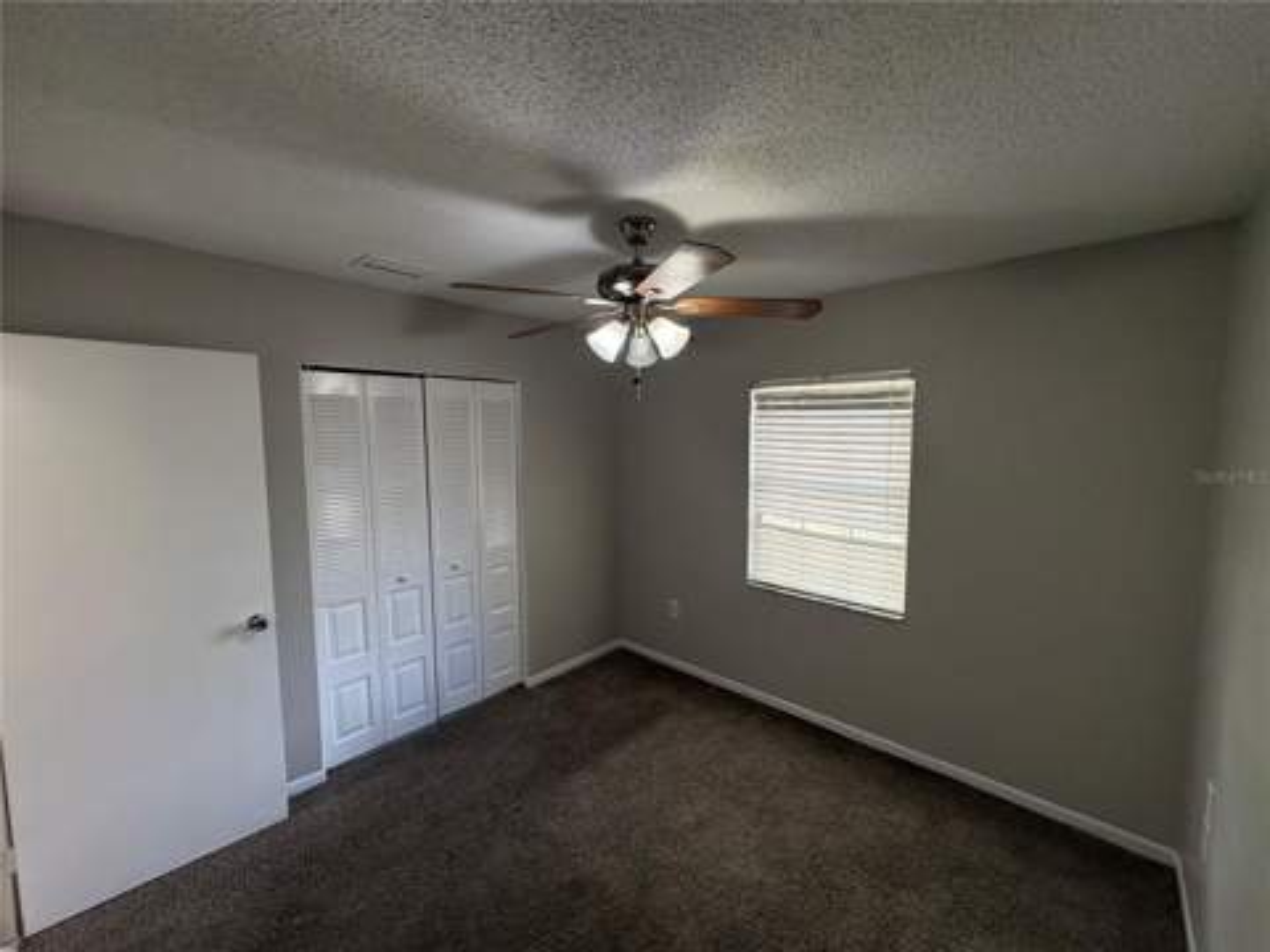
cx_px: 635
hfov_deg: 102.1
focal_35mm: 14
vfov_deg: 85.7
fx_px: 514
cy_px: 476
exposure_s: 1/120
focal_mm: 2.22
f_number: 2.2
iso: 200
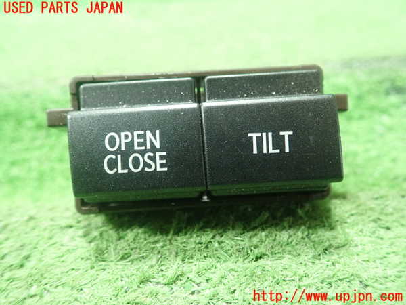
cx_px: 203
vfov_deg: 46.8
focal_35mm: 30
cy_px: 152
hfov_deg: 60.0
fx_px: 352
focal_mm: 5.5
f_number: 2.3
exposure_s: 1/60
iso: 800
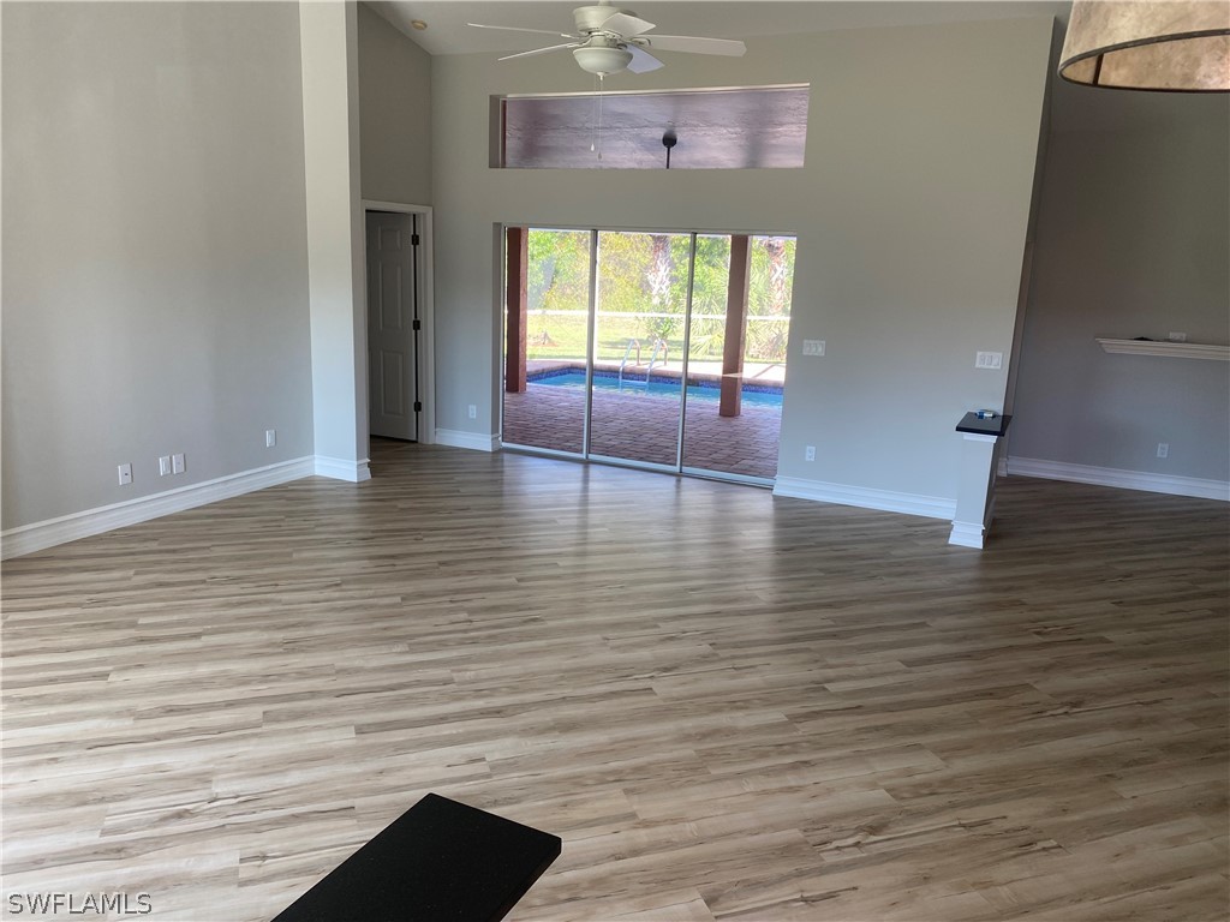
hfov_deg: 67.3
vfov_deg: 53.1
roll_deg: -2.6
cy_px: 461
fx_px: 924
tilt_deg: -14.8
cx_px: 615
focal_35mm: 26
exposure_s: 1/122
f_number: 1.8
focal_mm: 4.25
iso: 64
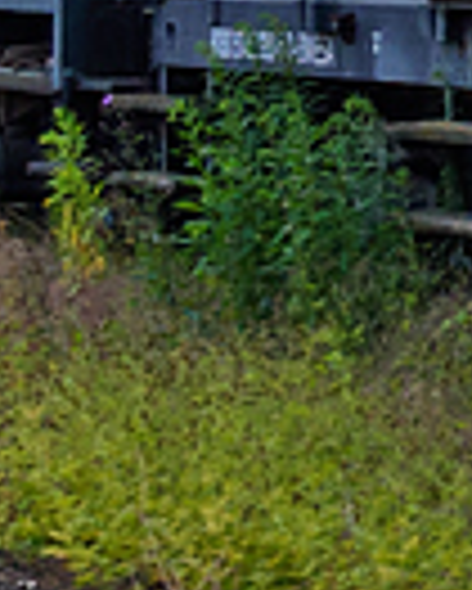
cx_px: 2495
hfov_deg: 4.5
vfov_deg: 6.5
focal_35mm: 284
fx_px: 4953
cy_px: -730
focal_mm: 22
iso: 200
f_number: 8
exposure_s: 1/500
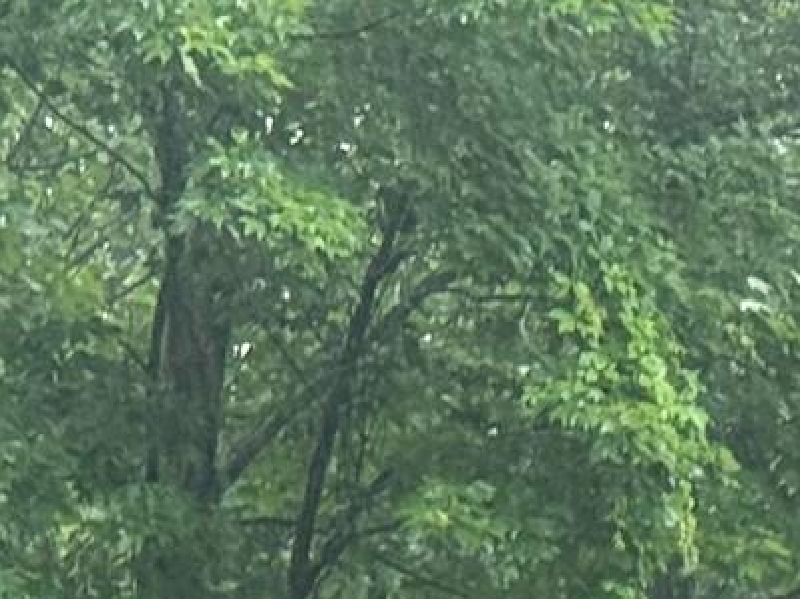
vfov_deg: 5.9
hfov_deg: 7.6
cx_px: 1670
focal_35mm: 247
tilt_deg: +3.2
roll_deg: -1.4
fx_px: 5705
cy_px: 1206
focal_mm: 6.76
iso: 160
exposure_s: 1/60
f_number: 1.78
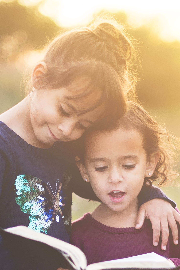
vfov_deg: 14.1
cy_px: 239
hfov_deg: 9.5
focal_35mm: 144
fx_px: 1079
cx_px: 88
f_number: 1.4
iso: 160
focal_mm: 50
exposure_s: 1/200
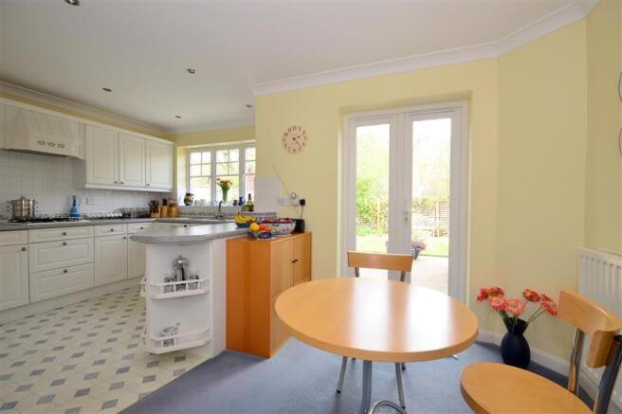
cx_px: 311
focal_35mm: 15
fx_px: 259
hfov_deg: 100.4
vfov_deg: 77.3
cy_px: 207
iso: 400
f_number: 11
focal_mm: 10
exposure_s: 1/15
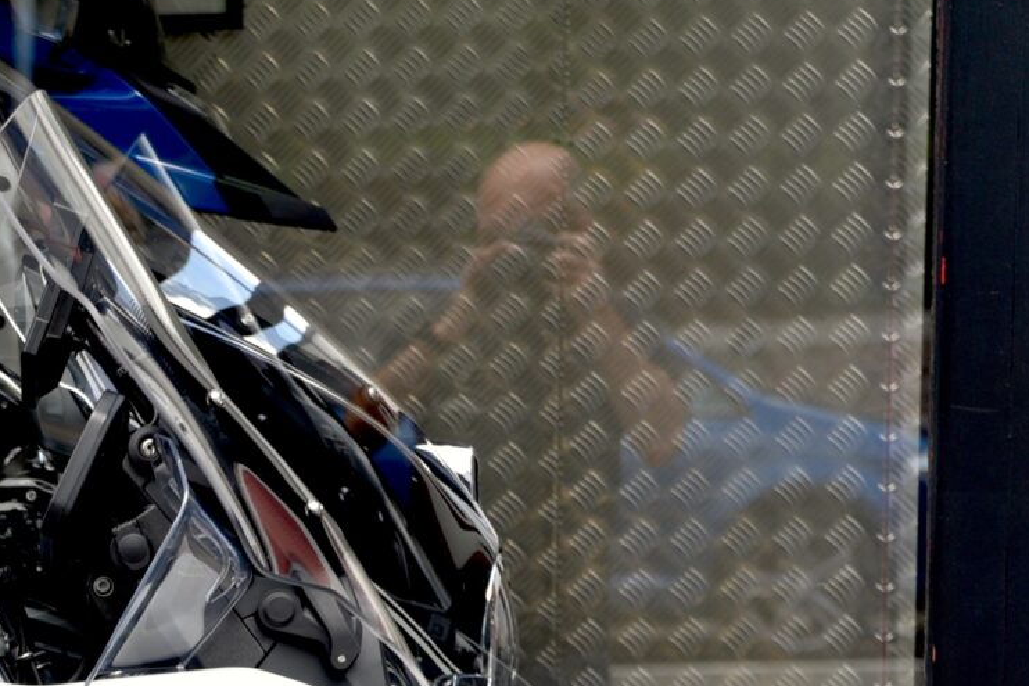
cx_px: -649
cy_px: 1075
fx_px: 6118
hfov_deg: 9.3
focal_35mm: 214
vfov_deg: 6.3
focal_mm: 62
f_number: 5
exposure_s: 1/100
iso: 200
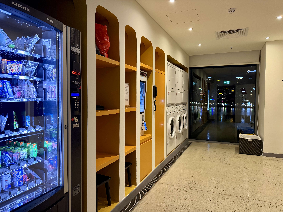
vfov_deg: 56.8
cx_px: 142
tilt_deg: -2.2
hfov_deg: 71.6
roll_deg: -0.2
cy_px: 106
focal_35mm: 24
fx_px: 196
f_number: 1.78
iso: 250
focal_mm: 6.76
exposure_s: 1/50
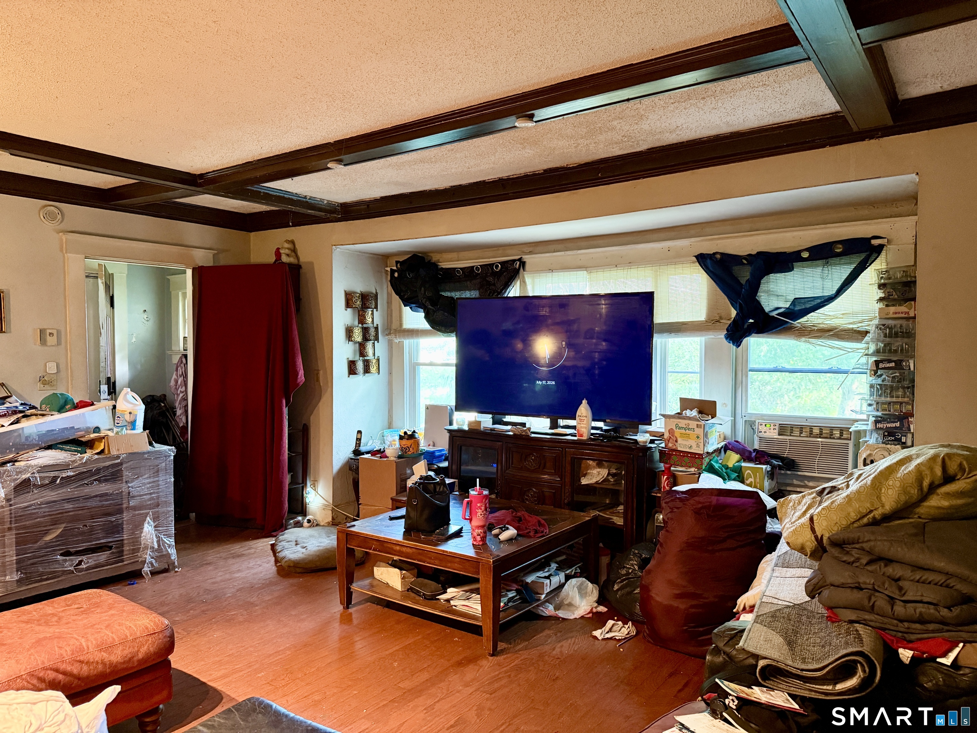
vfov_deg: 56.8
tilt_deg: -1.5
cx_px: 488
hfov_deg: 71.6
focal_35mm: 24
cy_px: 366
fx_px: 677
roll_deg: -0.2
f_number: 1.78
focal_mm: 6.76
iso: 800
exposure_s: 1/30
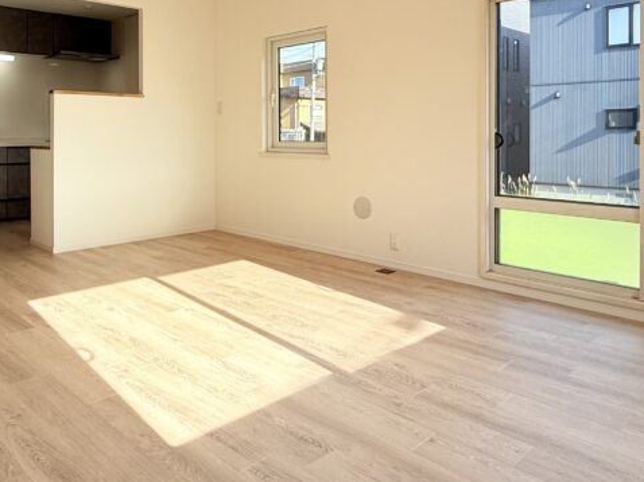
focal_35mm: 30
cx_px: 256
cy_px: 136
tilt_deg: +0.6
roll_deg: +0.1
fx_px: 558
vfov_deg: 45.5
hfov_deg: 59.5
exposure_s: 1/323
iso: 64
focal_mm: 2.22
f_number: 2.2
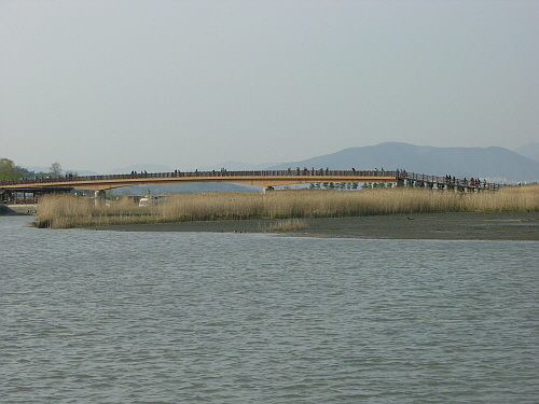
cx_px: 270
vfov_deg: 13.5
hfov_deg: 17.9
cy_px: 202
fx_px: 1713
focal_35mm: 110
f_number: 6.6
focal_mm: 27.3
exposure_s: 1/397
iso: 100
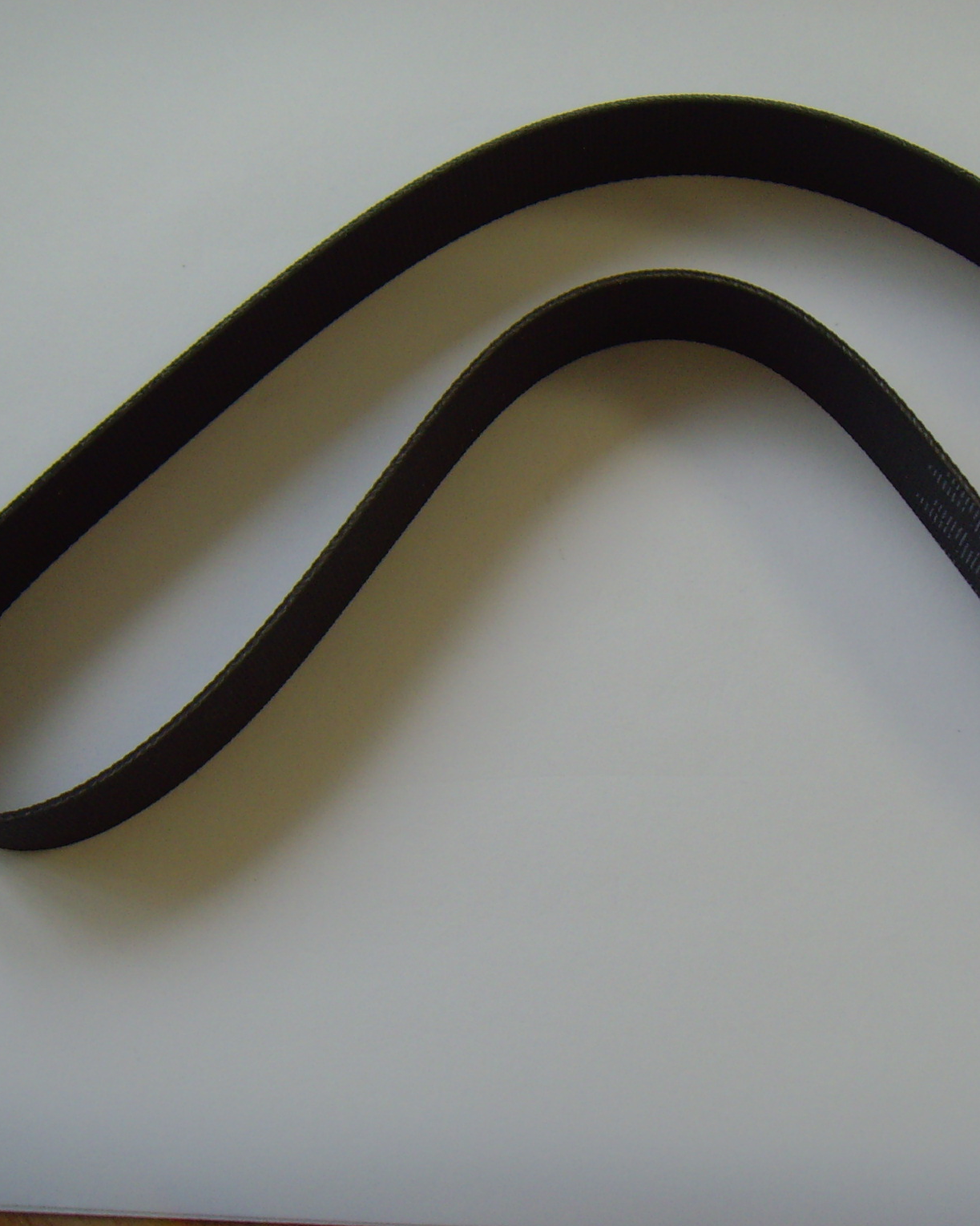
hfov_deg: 29.5
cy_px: 612
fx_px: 1849
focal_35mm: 51
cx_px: 650
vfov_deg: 36.7
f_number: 3.5
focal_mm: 6.6
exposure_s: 1/60
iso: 100
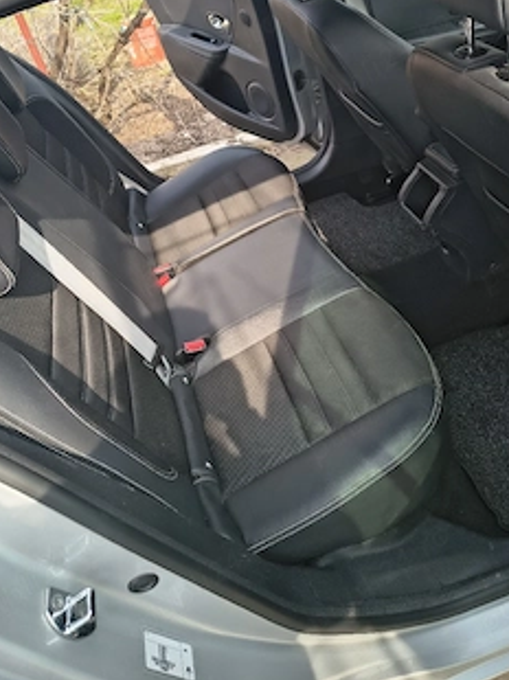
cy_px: 263
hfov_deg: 45.4
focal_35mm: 31
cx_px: 252
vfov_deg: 57.8
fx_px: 609
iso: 100
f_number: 1.8
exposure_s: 1/476
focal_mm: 5.56
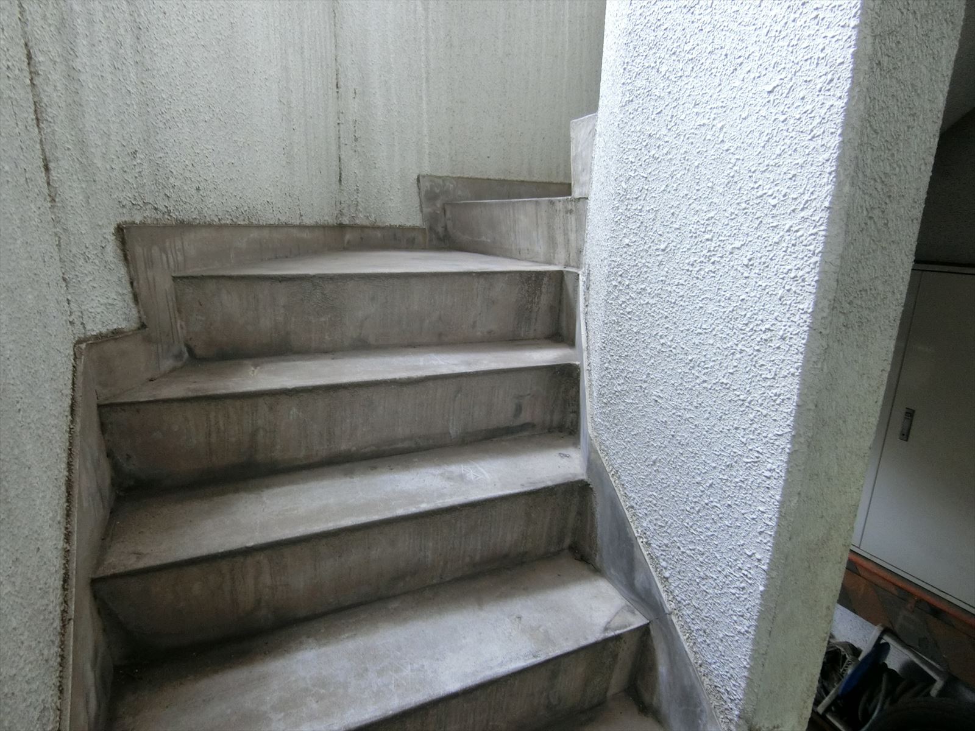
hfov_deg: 84.7
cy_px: 366
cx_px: 488
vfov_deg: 68.7
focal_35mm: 19
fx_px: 535
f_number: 2.7
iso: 400
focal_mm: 4.06
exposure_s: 1/30
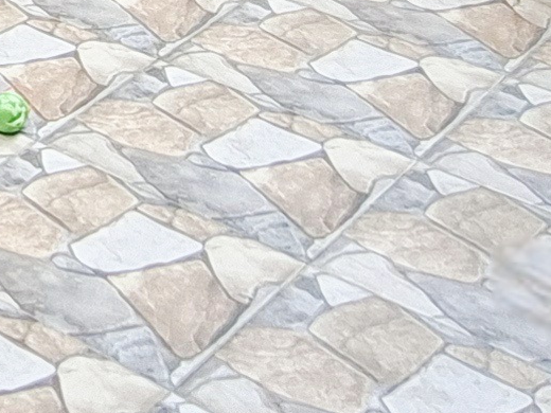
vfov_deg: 13.2
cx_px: -608
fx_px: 1592
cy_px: -348
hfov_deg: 15.2
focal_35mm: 100
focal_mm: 1.74
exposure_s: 1/60.2
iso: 40
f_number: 2.2
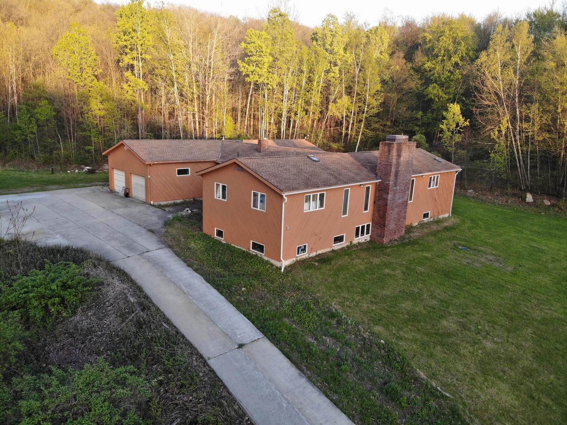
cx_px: 284
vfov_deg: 56.8
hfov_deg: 71.6
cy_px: 212
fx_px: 393
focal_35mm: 24
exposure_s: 1/48
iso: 100
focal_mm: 4.5
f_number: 2.8
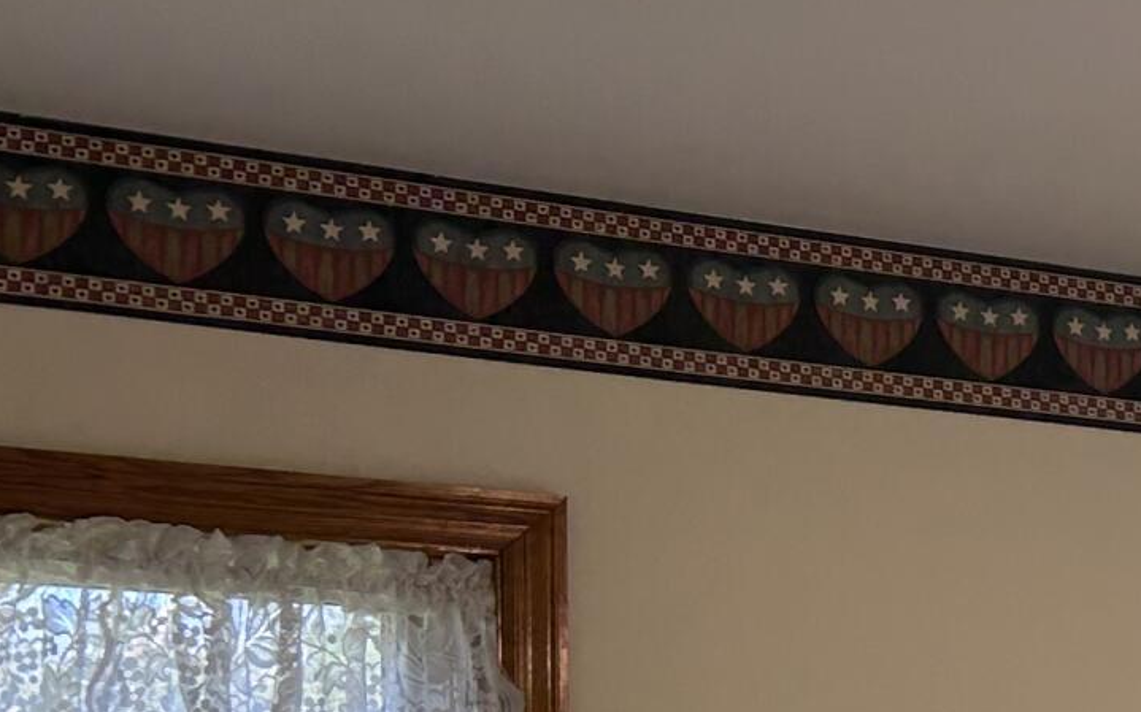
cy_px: 1031
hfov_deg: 15.0
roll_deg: +0.3
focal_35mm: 115
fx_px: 3575
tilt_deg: +0.1
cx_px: 2244
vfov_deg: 11.0
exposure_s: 1/130
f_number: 1.5
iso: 32
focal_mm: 5.7
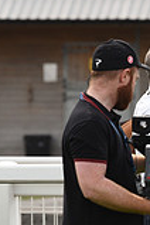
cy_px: 151
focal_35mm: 728
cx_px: 347
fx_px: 4550
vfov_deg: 2.8
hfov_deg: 1.9
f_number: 5.6
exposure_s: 1/1000
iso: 400
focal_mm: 200
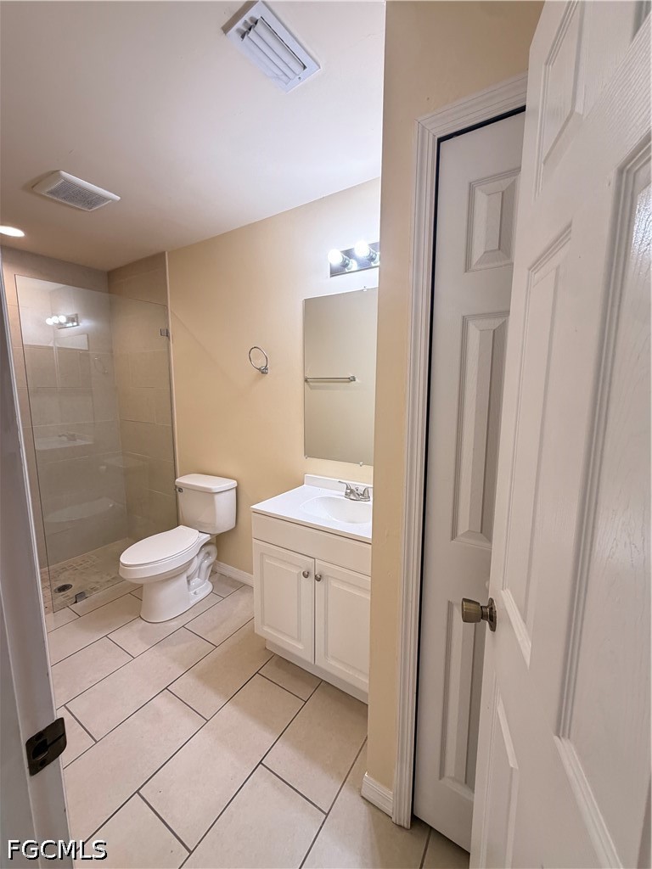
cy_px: 434
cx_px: 326
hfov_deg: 85.7
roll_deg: -0.1
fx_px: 352
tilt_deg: -8.3
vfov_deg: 102.1
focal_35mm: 14
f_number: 2.2
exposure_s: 1/60
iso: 320
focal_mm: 2.22
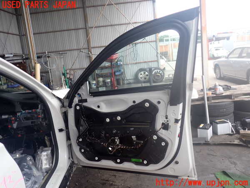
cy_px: 94
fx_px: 217
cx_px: 125
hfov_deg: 60.0
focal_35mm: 30
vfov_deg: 46.8
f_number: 2.3
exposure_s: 1/125
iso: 200
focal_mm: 5.4
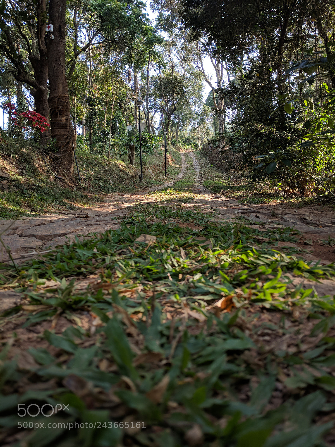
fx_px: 335
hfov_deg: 53.1
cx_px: 168
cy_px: 224
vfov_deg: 67.3
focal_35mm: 26
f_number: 2
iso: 50
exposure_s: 1/240
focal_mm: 4.67
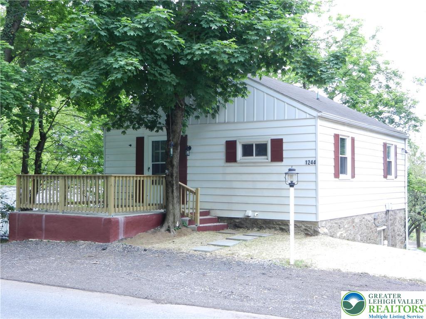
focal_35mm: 45
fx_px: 554
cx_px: 213
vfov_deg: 32.2
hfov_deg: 42.1
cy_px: 160
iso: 160
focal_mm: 8.2
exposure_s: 1/100
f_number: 4.2
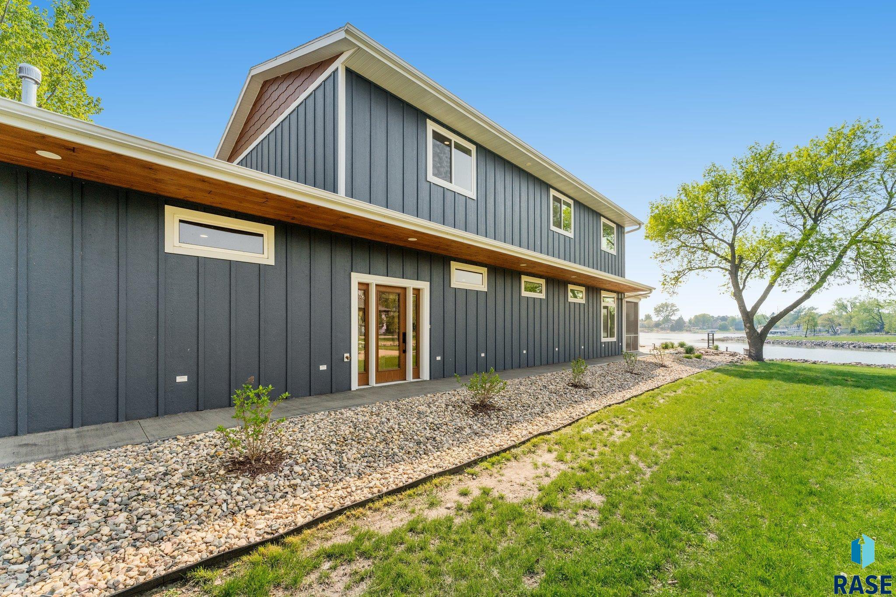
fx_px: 348
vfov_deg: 81.2
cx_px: 448
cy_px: 298
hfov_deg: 104.3
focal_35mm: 14
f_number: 8
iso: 400
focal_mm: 14
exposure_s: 1/800
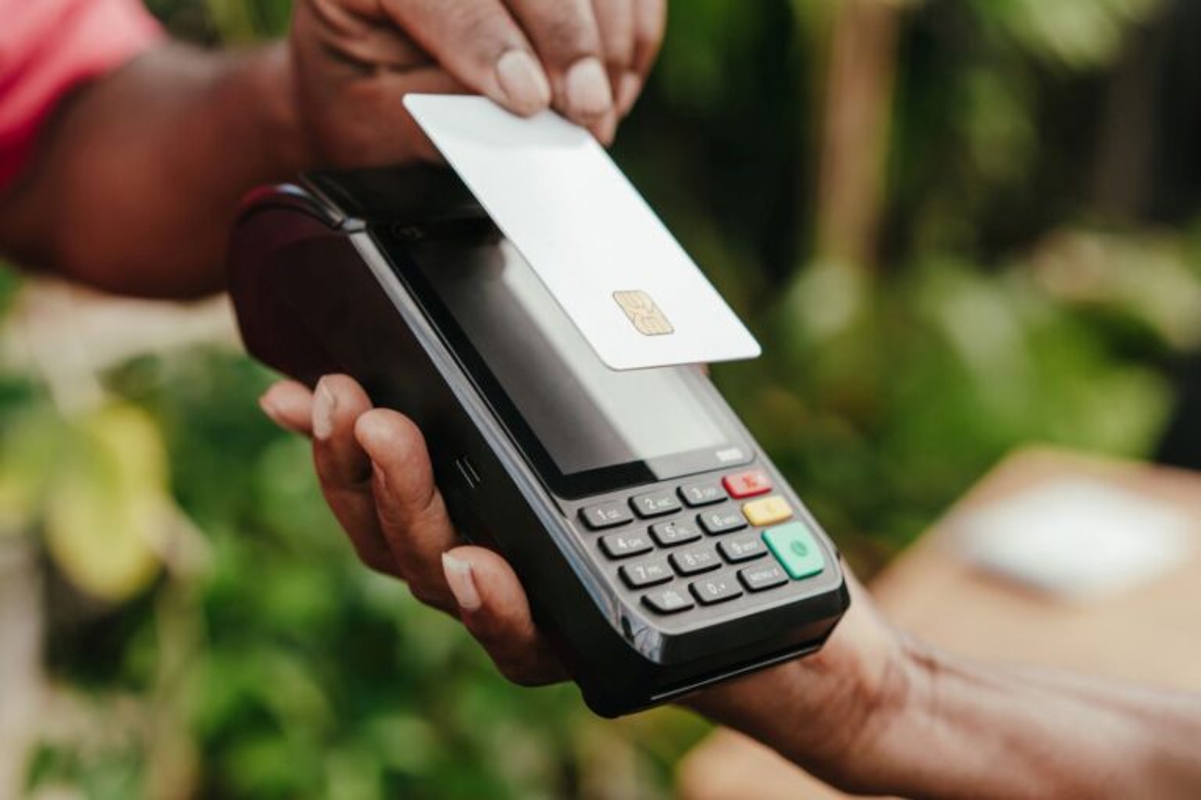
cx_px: 600
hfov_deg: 36.2
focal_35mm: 55
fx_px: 1835
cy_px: 400
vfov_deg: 24.6
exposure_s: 1/160
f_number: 3.2
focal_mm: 55
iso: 125
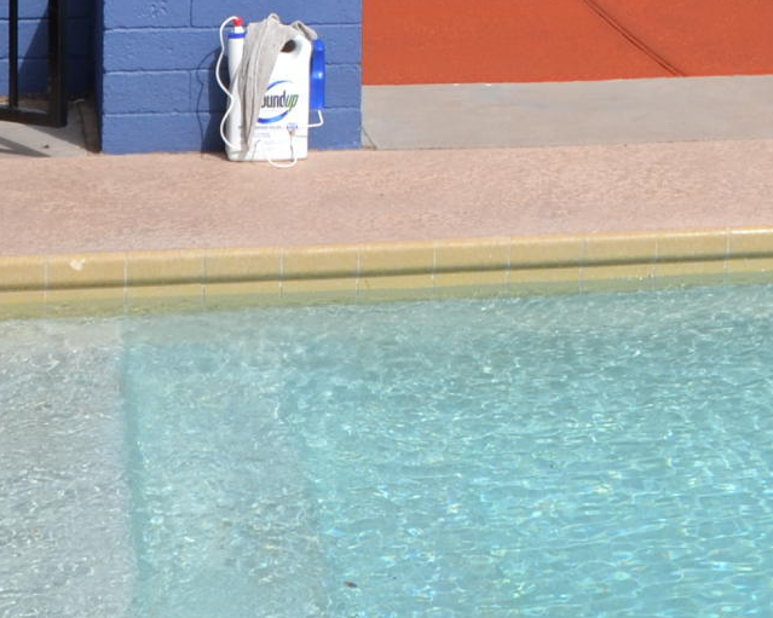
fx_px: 2722
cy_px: -420
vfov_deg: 12.1
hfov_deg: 15.8
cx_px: 796
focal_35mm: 119
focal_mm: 18
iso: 100
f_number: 8
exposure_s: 1/250
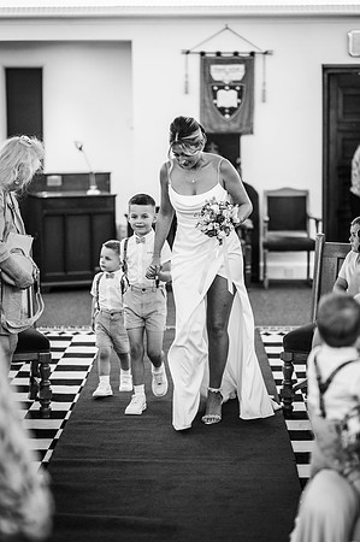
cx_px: 180
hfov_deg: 16.0
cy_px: 271
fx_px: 1278
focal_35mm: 85
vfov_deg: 23.9
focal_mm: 85
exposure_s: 1/200
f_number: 1.8
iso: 1000
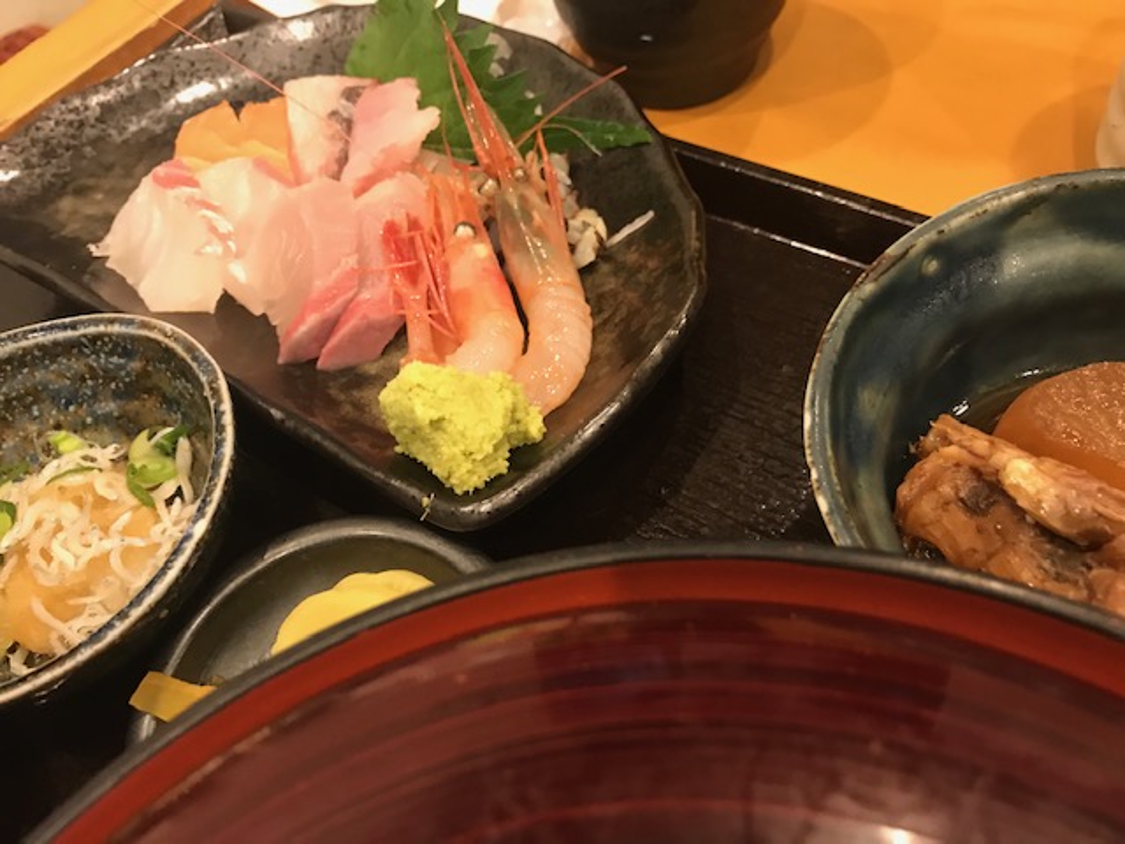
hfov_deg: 63.4
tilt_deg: -52.8
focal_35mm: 28
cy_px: 422
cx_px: 562
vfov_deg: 49.7
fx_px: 910
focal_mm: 3.99
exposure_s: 1/15
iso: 80
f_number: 1.8
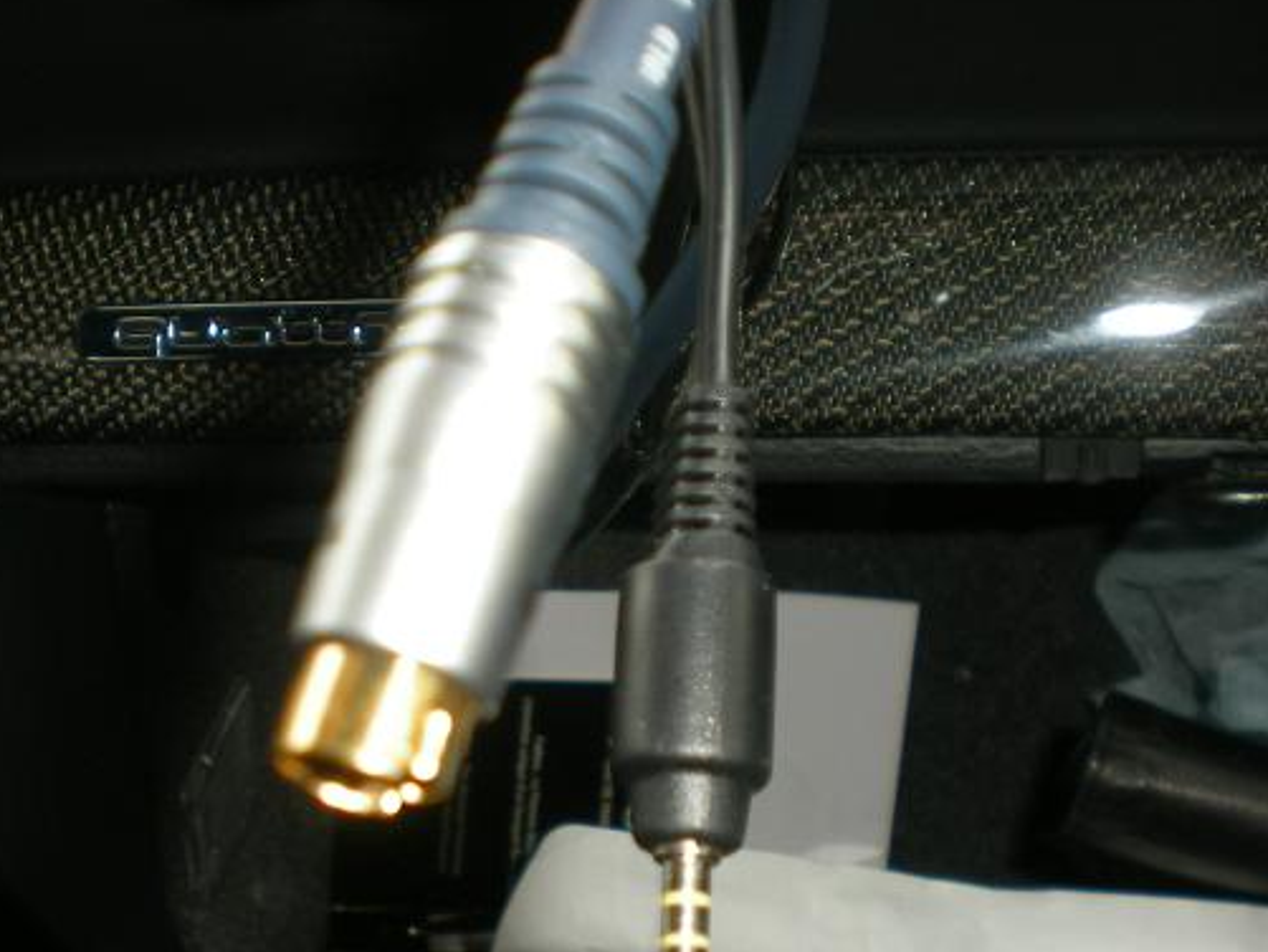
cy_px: 722
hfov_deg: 32.4
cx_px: 400
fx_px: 2162
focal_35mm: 59
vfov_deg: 24.5
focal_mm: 6.3
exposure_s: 1/60
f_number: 3.1
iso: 50
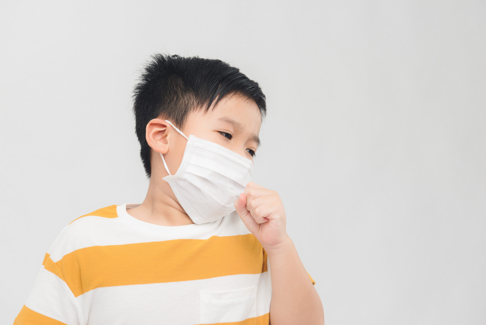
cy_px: 162
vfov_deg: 19.5
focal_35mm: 70
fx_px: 945
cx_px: 243
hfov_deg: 28.8
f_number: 8
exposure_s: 1/125
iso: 200
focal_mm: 70
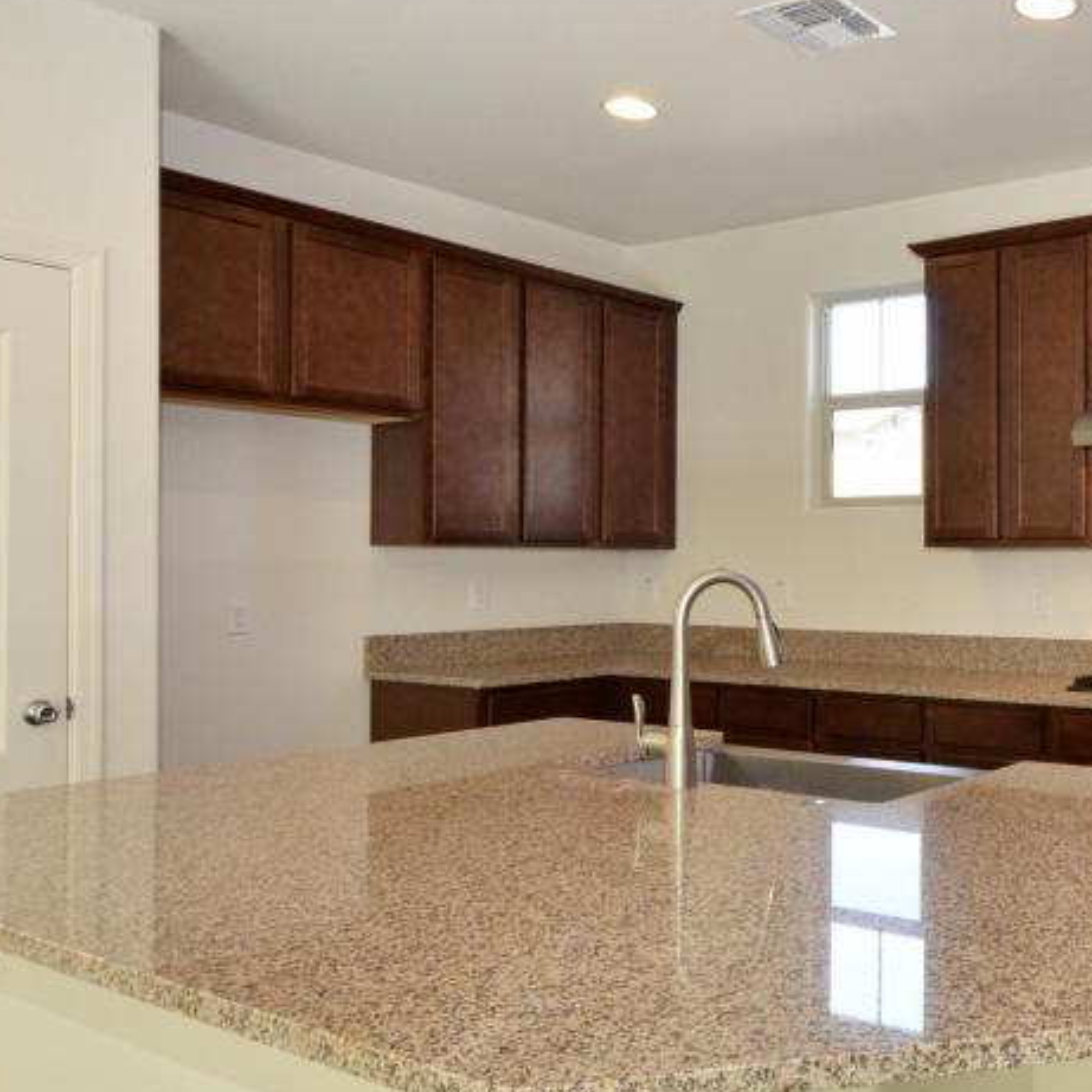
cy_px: 535
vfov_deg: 51.1
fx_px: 1142
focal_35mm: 32
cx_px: 1041
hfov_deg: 44.9
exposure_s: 1/80
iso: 1000
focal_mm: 10
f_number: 7.1
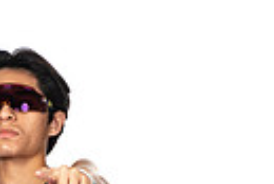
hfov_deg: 9.5
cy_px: 438
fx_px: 1631
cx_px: -4
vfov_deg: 6.2
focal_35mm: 214
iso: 400
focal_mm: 62
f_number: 7.1
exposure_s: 1/320
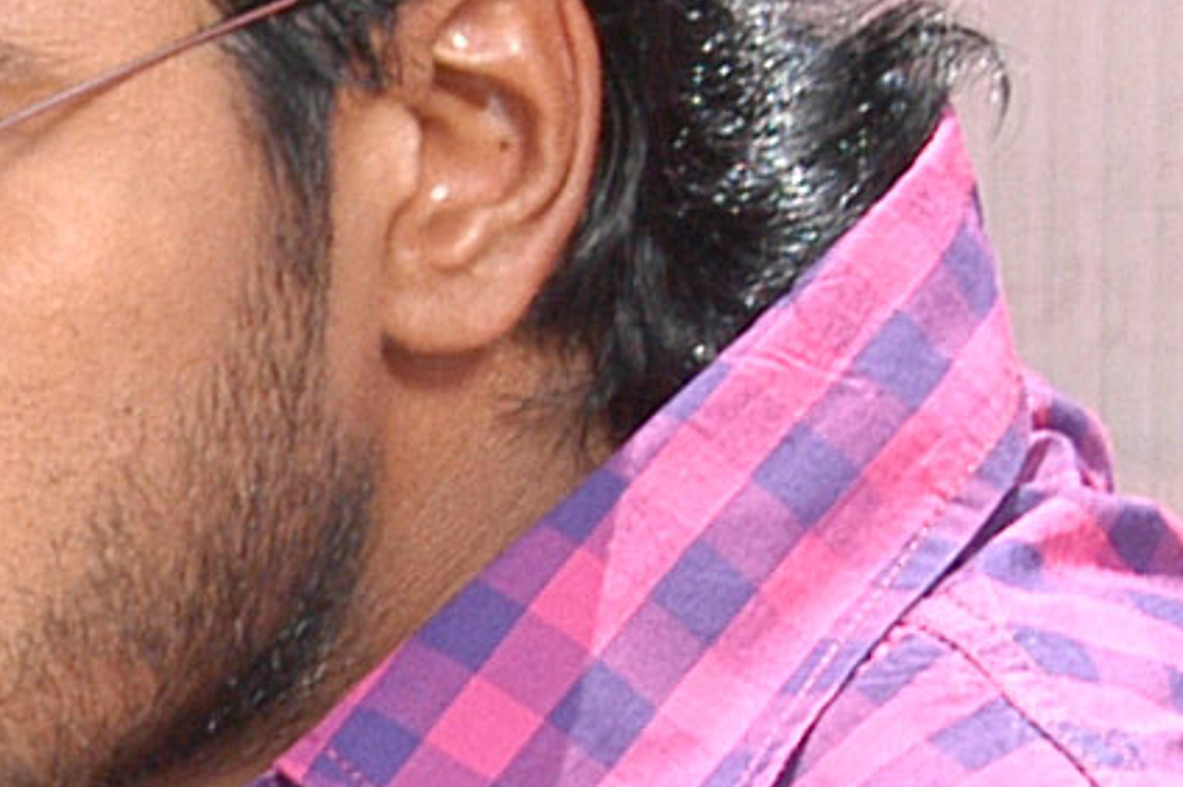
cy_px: 1510
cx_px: -974
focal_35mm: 447
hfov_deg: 4.6
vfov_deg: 3.1
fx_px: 14677
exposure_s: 1/320
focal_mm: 42
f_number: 8
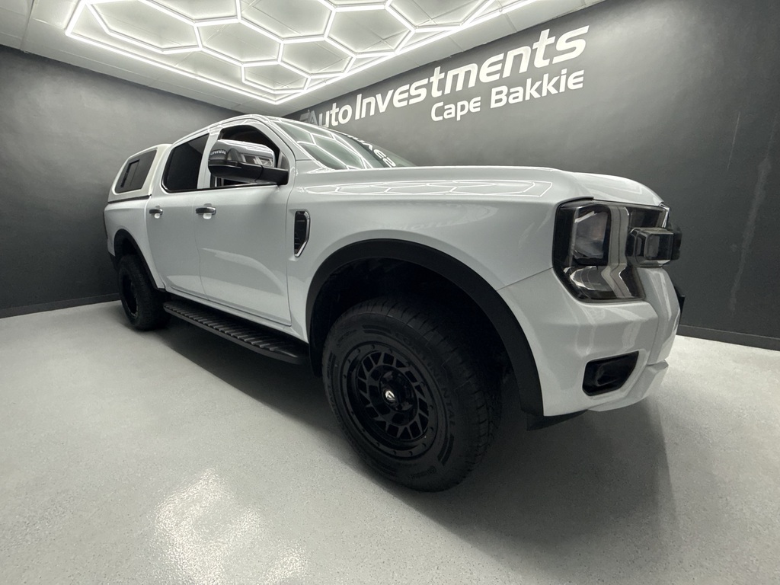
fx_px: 315
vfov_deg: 85.7
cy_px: 292
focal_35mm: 14
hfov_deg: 102.1
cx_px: 390
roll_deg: +1.0
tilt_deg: -11.2
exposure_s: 1/100
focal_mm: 2.22
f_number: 2.2
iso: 320
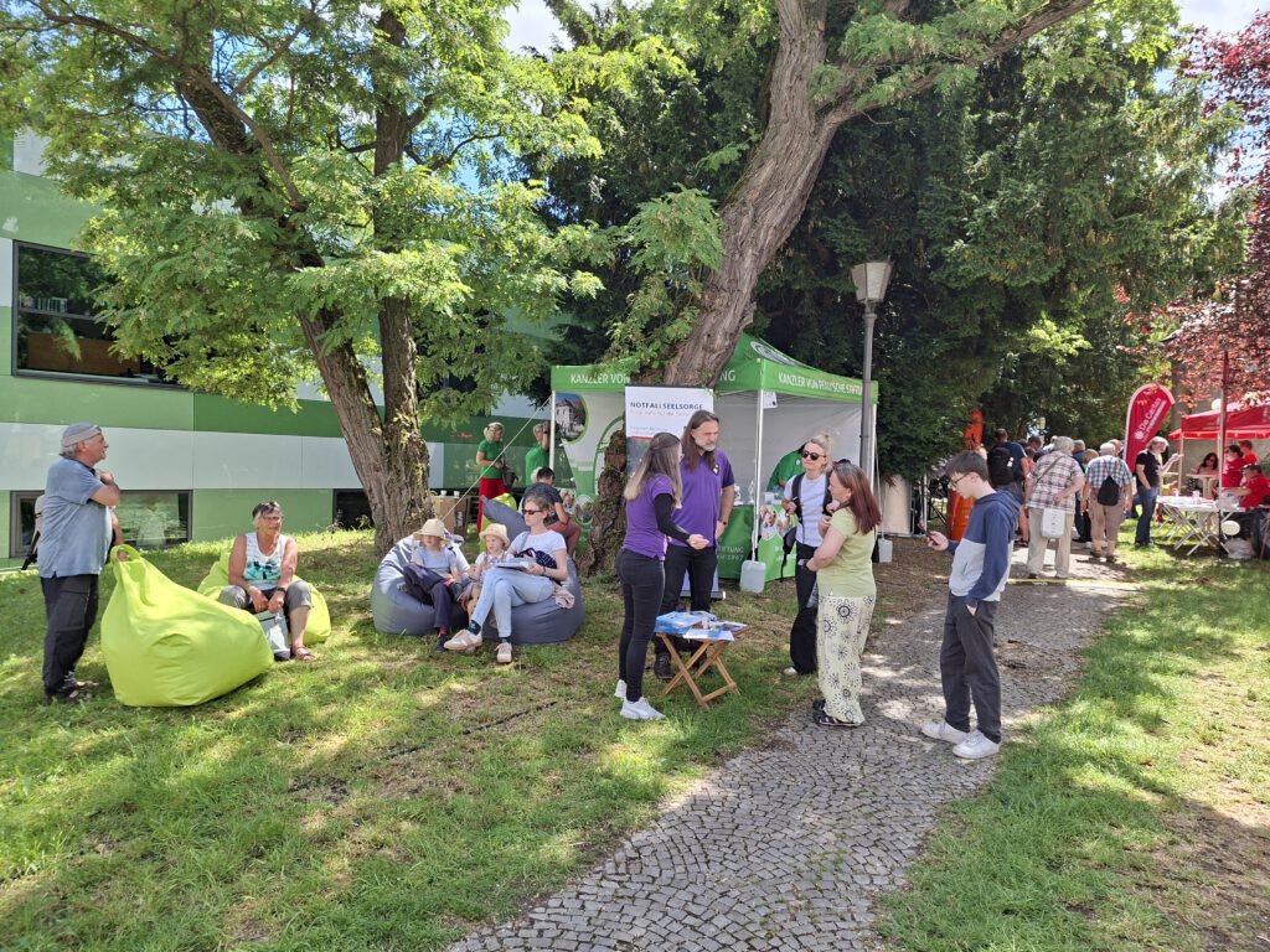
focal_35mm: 23
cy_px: 476
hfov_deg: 73.9
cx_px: 635
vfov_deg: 58.9
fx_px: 844
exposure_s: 1/450
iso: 50
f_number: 1.8
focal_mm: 5.54
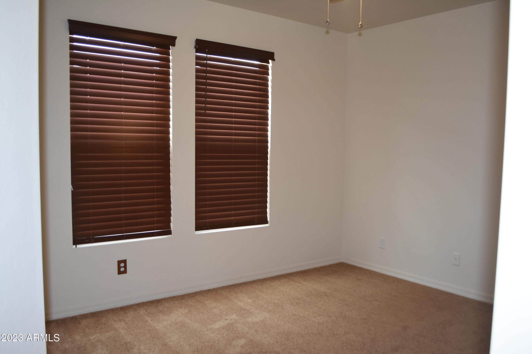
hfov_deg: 61.9
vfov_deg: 43.6
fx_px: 443
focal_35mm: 30
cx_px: 266
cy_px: 177
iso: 720
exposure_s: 1/60
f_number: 4
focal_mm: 20
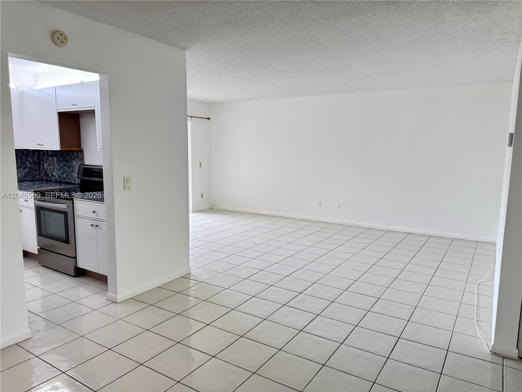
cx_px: 261
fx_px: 362
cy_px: 196
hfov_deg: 71.6
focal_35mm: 24
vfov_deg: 56.8
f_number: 1.78
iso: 160
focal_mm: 6.76
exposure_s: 1/60
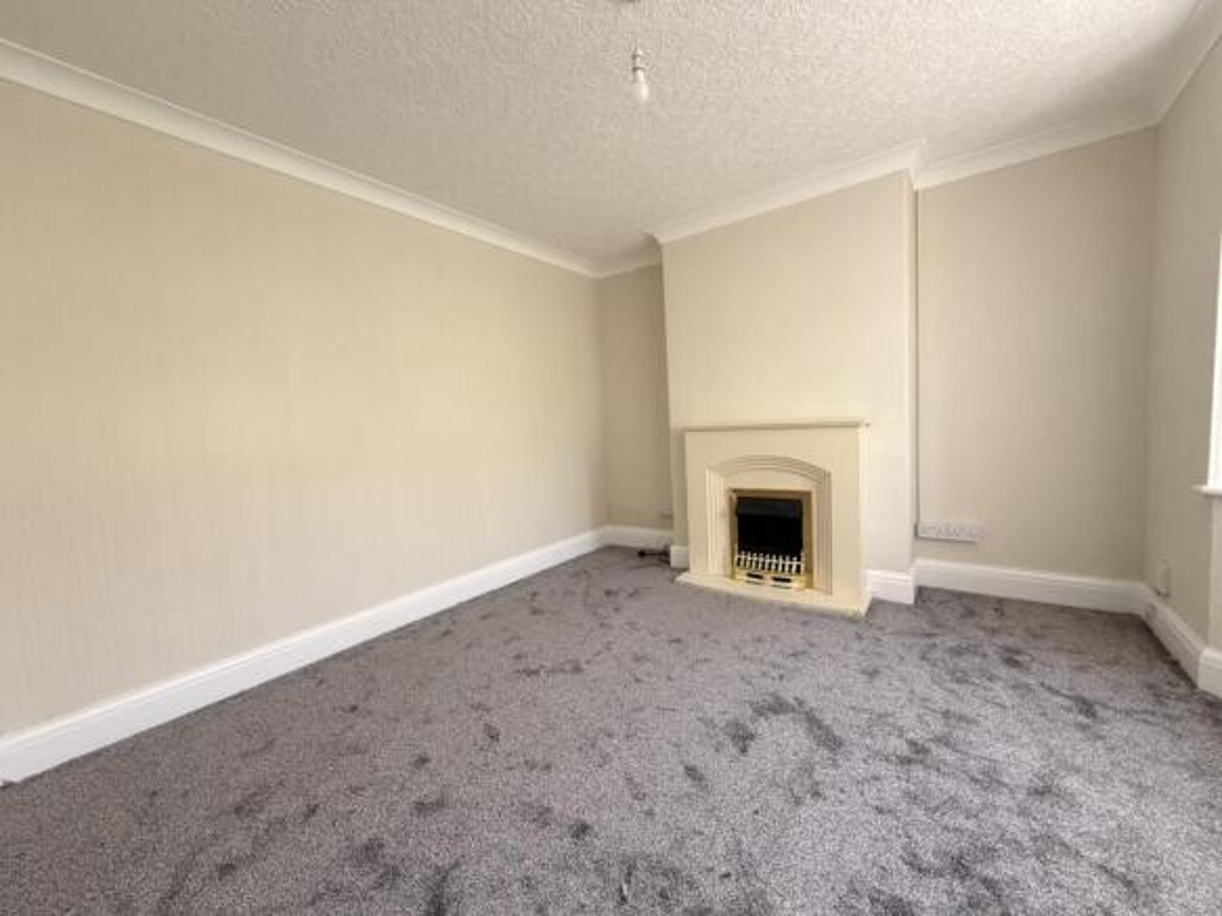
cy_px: 458
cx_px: 611
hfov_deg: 102.1
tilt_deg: -4.3
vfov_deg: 85.7
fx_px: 494
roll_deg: +3.5
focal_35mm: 14
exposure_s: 1/83
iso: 320
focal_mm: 2.22
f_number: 2.2
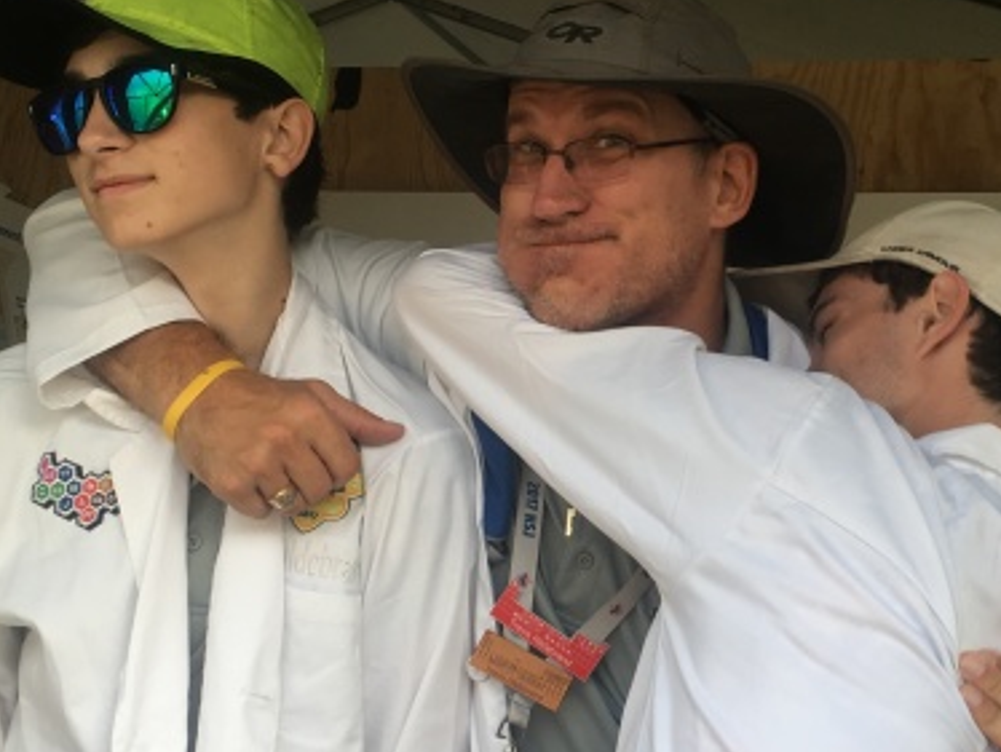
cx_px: 680
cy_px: 420
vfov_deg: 23.7
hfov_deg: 30.9
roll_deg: +1.4
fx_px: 1794
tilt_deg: +7.9
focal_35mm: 62
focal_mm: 4.15
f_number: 2.2
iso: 25
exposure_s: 1/120
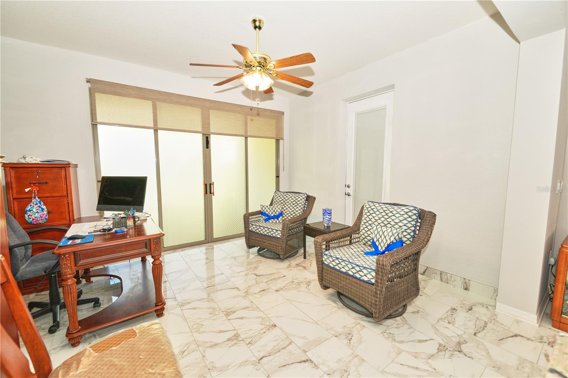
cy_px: 189
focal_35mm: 14
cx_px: 284
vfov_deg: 81.2
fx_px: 221
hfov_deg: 104.3
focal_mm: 14
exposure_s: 1/200
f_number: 4
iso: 400
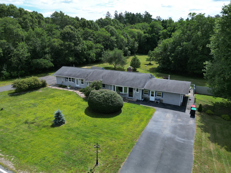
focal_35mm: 24
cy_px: 86
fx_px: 160
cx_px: 116
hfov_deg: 71.6
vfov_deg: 56.8
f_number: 1.7
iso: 110
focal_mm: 6.72
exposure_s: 1/2000
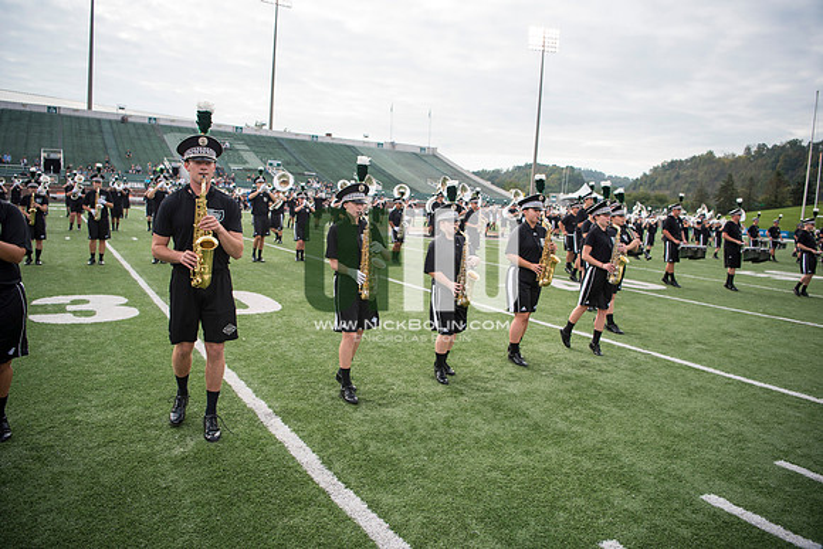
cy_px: 274
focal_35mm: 24
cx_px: 412
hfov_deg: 73.7
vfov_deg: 53.2
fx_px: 549
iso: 400
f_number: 2.8
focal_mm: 24
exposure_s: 1/2000
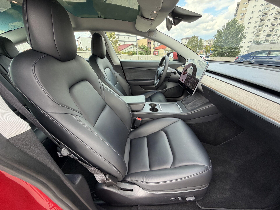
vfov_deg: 85.7
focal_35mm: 14
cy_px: 105
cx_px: 140
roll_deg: +3.0
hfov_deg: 102.1
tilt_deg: -25.5
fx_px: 113
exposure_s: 1/121
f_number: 2.2
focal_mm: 2.22
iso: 80
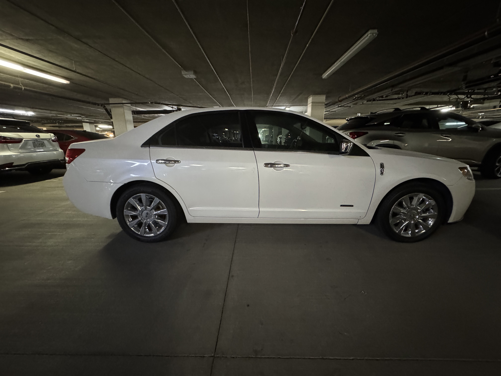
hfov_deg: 102.1
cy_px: 188
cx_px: 250
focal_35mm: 14
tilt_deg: -14.5
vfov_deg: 85.7
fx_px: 203
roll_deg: -0.5
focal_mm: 2.22
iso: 1250
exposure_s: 1/30
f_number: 2.2
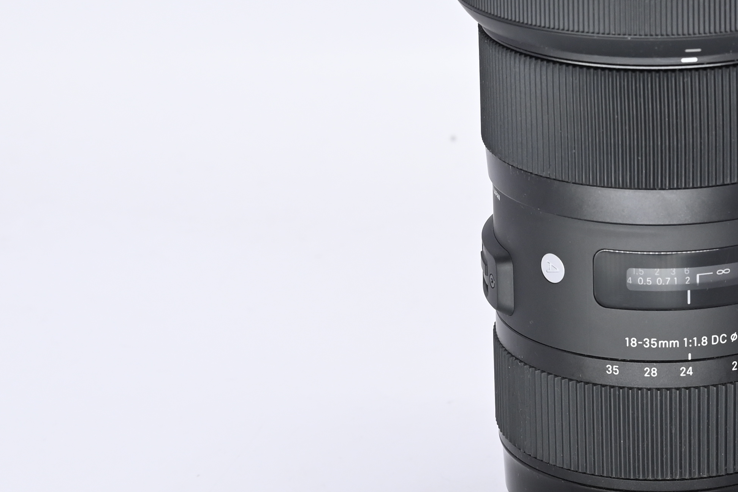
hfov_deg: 13.4
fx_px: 3116
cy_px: 127
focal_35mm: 152
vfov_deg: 9.0
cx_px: 680
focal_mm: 50
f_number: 9
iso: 500
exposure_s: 1/160
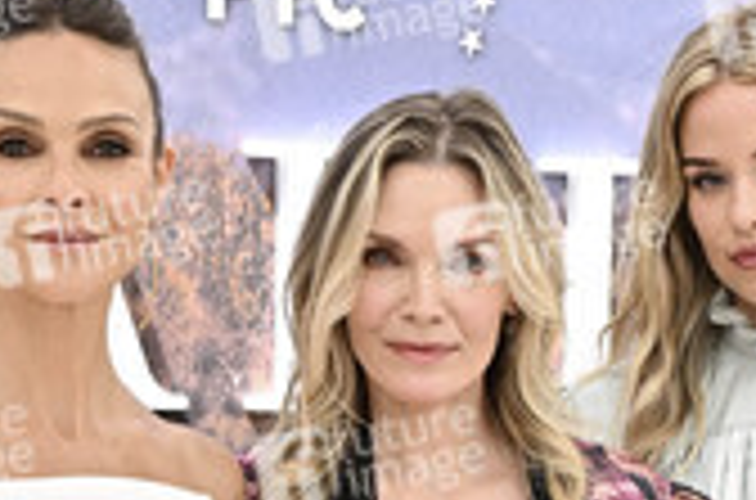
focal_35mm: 105
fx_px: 2199
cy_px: 572
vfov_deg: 12.7
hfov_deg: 19.5
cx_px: 430
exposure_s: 1/320
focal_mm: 39
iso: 250
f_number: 6.3
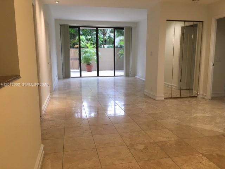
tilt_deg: -8.7
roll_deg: +0.1
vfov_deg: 48.2
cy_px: 84
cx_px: 112
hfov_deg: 61.7
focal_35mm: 29
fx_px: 188
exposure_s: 1/30
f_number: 2.2
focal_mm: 4.15
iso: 32
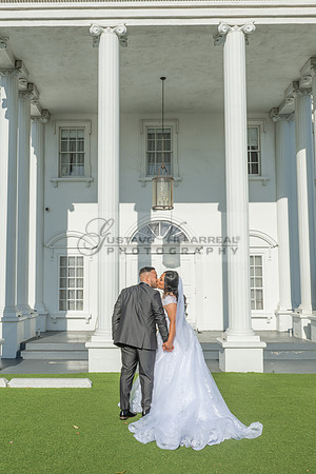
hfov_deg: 35.2
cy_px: 248
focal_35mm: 38
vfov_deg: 51.1
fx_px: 495
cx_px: 122
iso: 200
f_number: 16
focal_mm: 24
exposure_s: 1/200
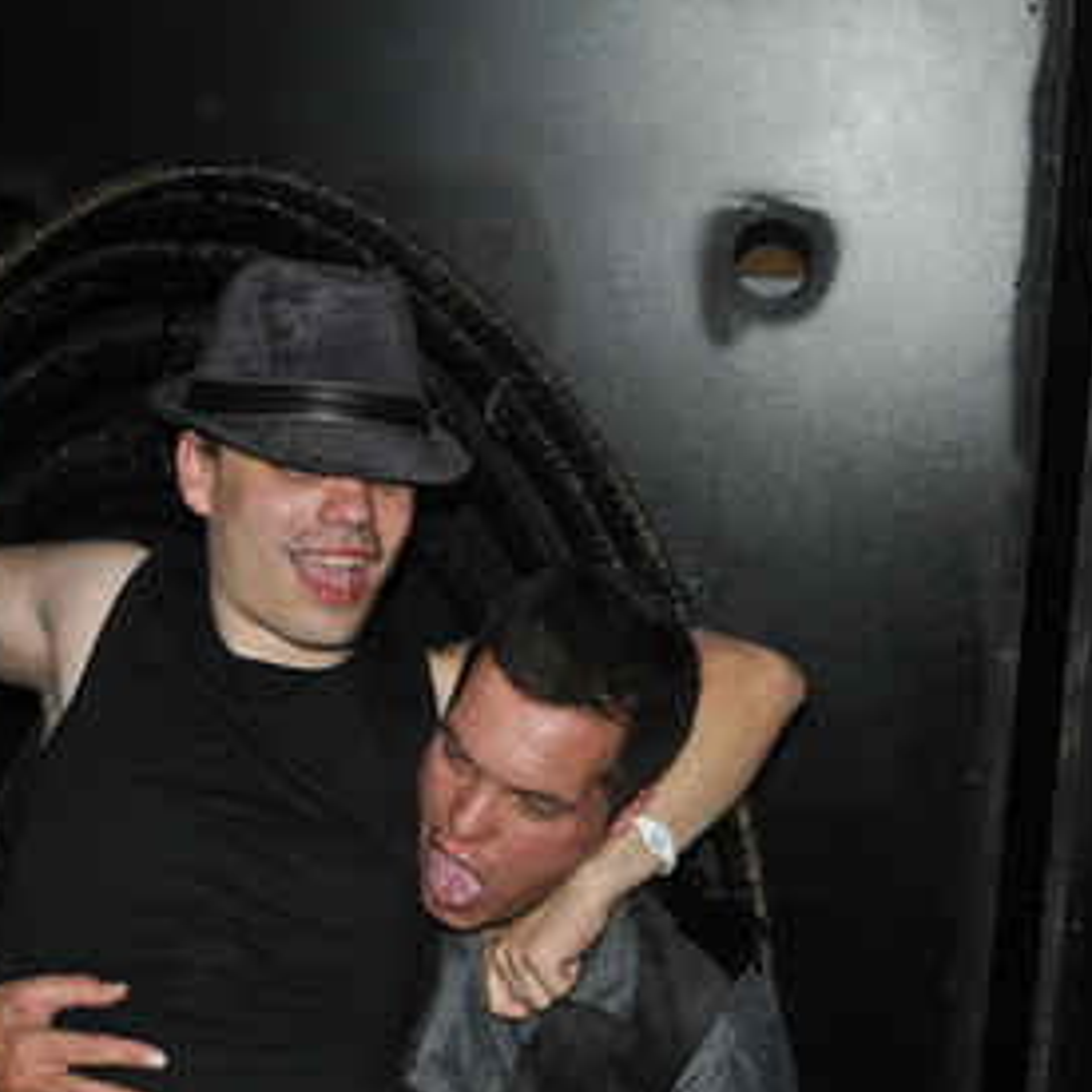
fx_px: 1963
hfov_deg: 31.1
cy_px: 743
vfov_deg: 30.8
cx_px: 615
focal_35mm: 55
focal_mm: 18
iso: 800
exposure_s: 1/60
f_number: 3.5
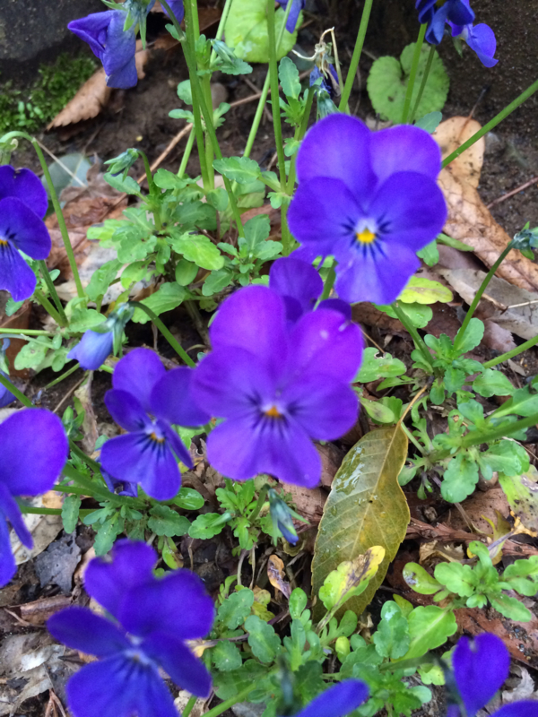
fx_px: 601
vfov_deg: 61.7
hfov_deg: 48.2
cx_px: 269
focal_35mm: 29
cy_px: 358
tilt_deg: -51.8
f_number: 2.2
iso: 160
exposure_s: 1/30
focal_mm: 4.15
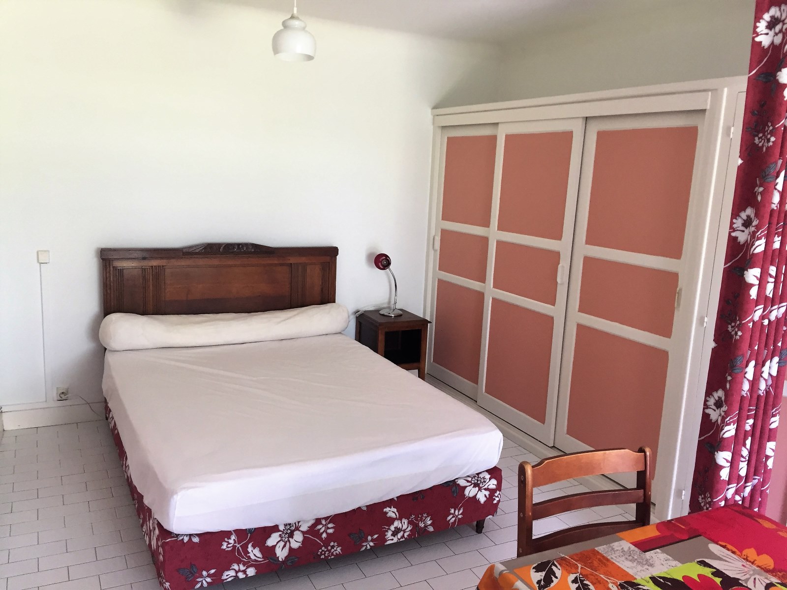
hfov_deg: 61.7
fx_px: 659
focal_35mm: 29
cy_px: 295
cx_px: 394
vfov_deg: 48.2
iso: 100
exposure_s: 1/33
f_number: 2.2
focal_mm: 4.15
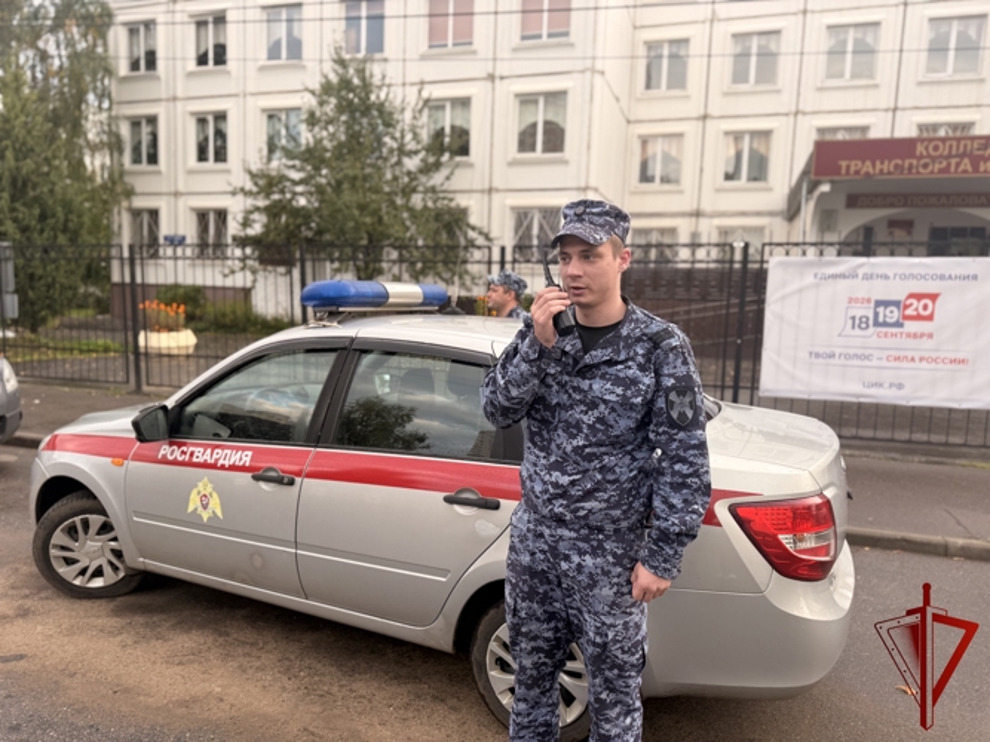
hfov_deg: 71.6
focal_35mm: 24
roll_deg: -1.3
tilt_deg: -6.1
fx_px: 686
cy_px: 371
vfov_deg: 56.8
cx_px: 495
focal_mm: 6.76
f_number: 1.78
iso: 50
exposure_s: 1/143
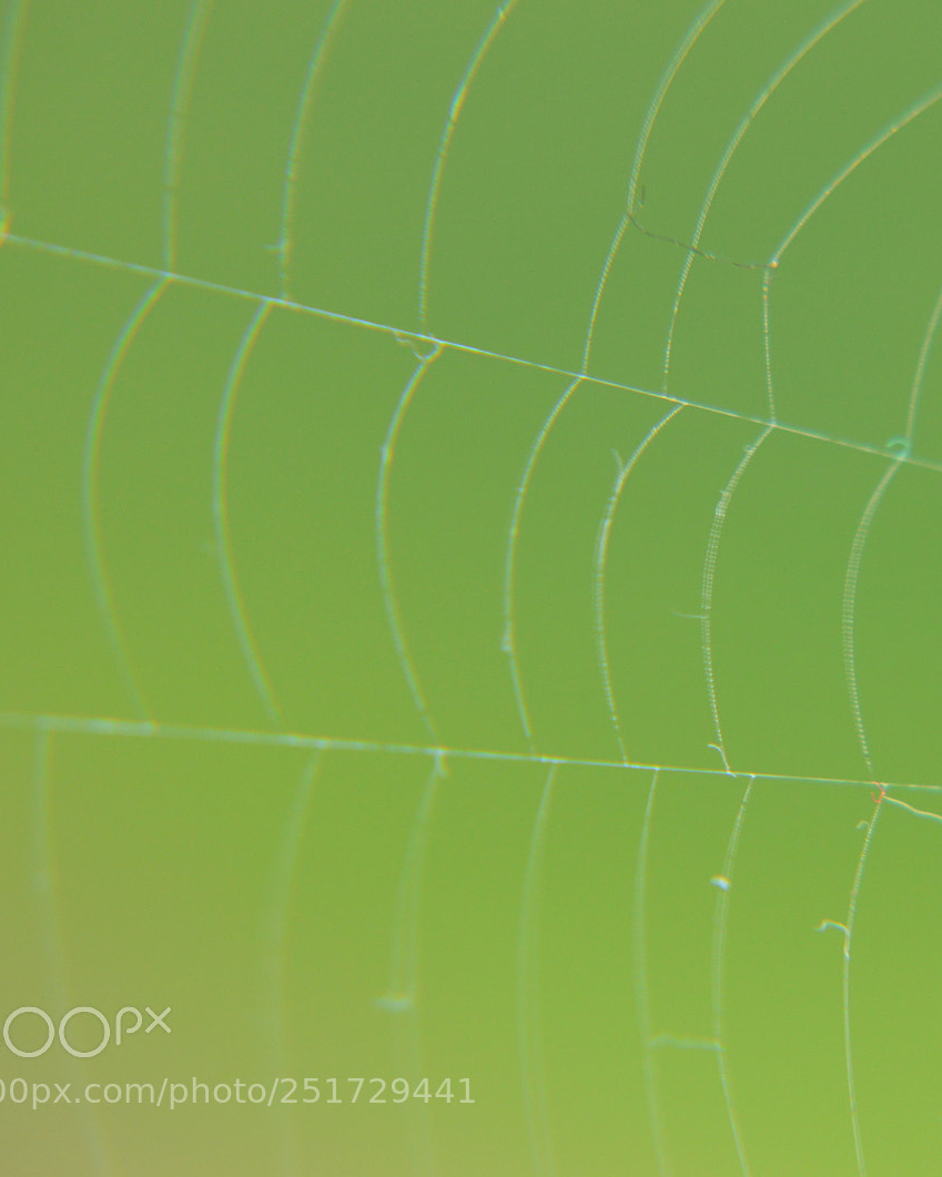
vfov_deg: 16.5
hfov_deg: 13.1
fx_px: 4067
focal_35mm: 117
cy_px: 588
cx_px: 783
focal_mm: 55
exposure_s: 1/200
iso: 400
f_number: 10
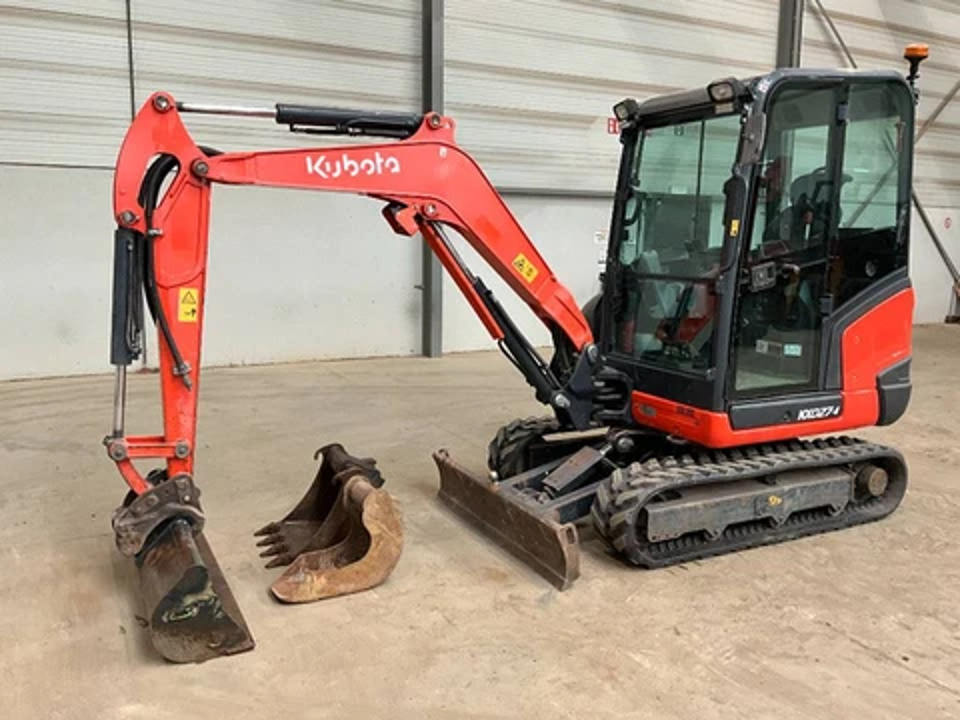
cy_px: 360
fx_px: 804
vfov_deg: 48.2
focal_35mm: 29
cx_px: 480
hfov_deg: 61.7
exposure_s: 1/60
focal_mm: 3
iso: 125
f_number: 1.8
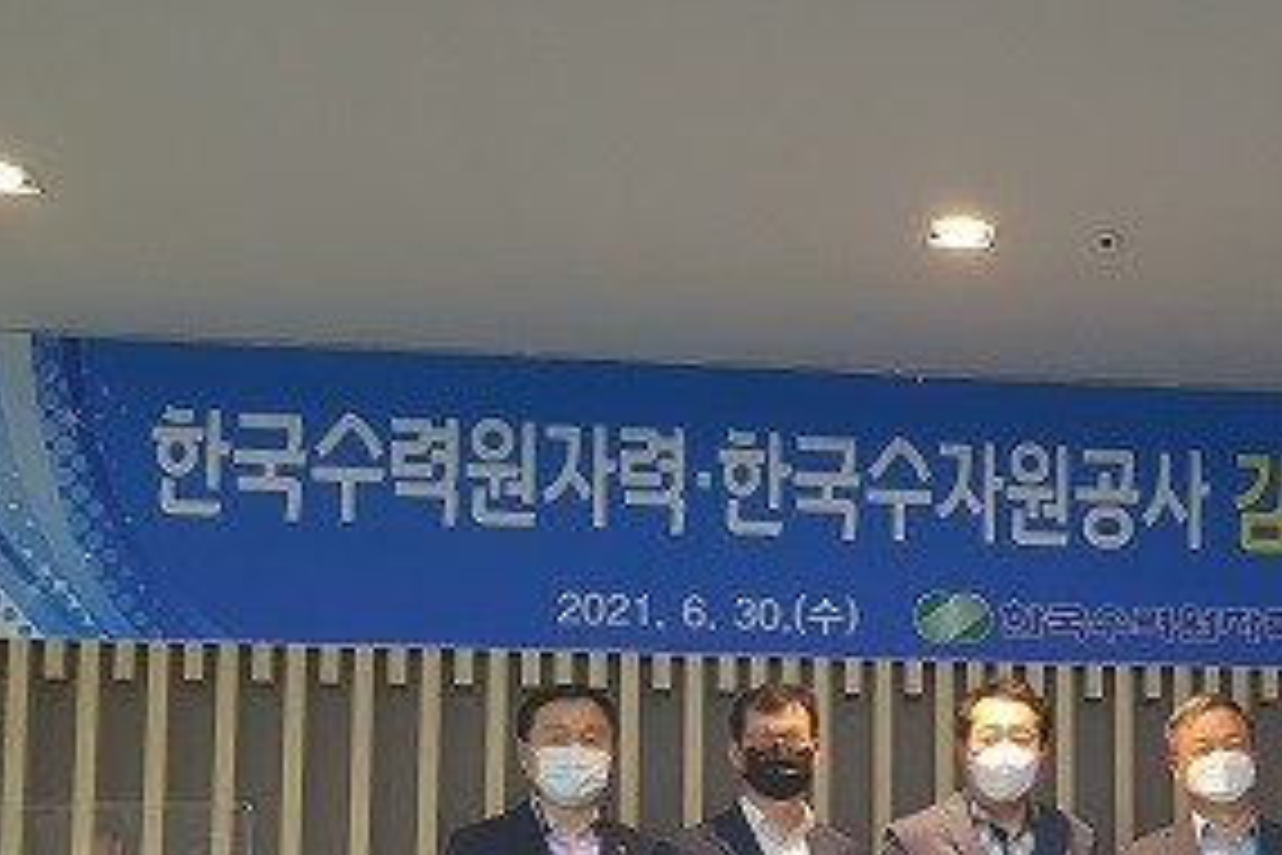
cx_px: 1080
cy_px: 790
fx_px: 1958
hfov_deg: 34.8
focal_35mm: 55
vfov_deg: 23.9
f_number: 2.4
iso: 160
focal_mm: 4.3
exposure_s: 1/60
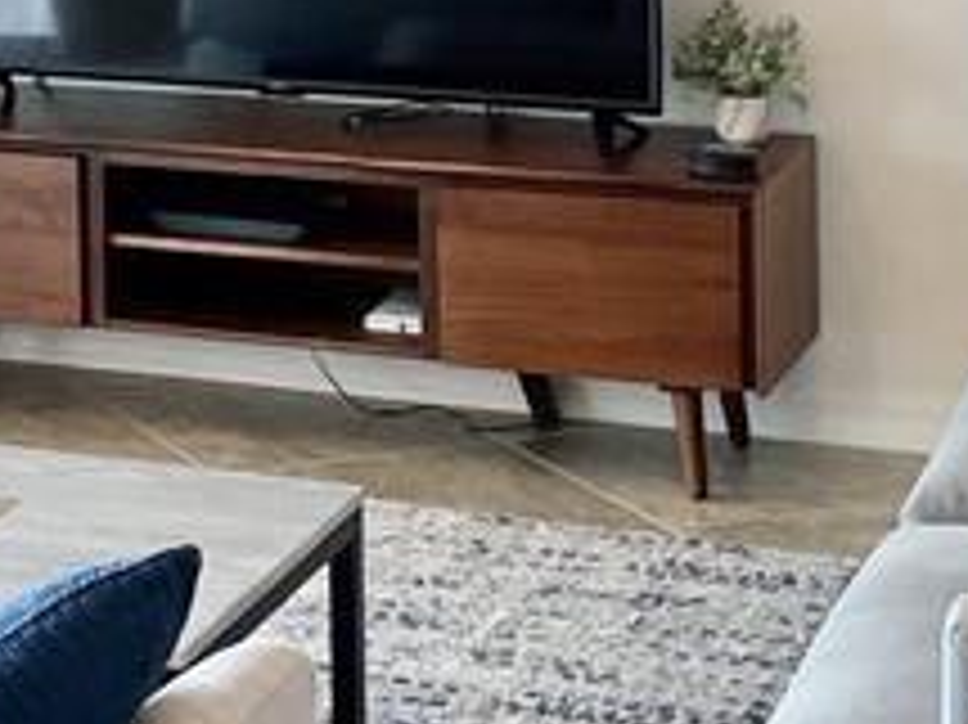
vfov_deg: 11.5
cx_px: -50
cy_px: -315
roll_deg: +2.5
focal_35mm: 124
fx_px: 3466
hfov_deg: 15.5
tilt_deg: -3.5
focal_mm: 4.2
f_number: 1.6
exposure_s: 1/60
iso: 64
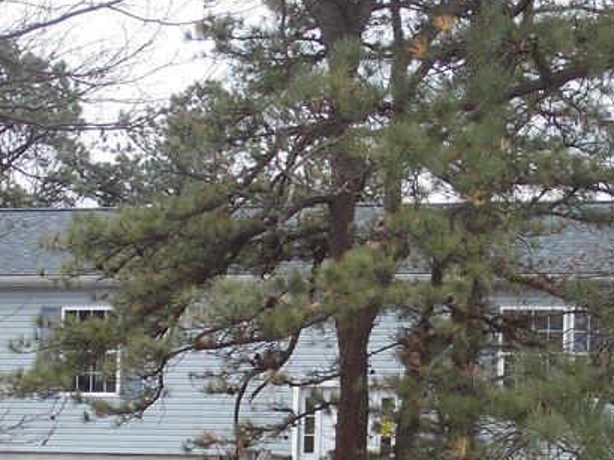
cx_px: 467
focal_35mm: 130
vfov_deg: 11.2
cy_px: 520
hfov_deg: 15.1
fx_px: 2305
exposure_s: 1/125
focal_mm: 9.3
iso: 80
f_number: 3.9
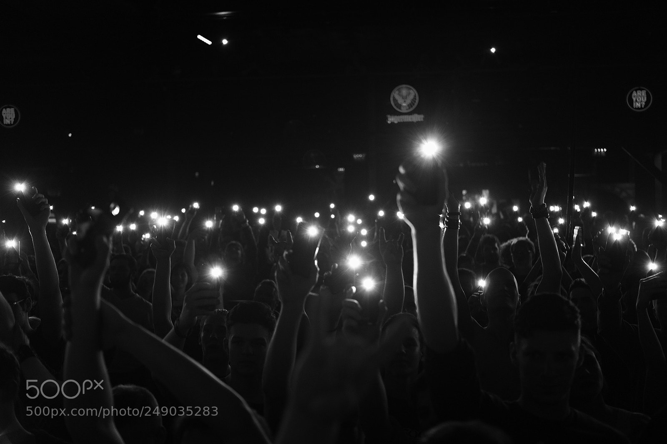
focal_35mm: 53
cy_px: 222
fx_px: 982
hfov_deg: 37.5
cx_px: 334
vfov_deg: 25.5
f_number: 2
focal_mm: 35
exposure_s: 1/60
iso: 640
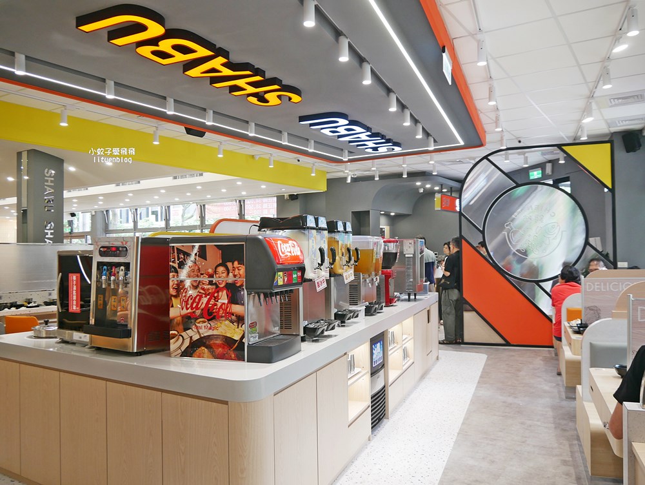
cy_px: 242
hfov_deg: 63.4
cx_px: 322
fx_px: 522
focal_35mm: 28
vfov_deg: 49.8
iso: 250
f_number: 3.5
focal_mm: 14
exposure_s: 1/60
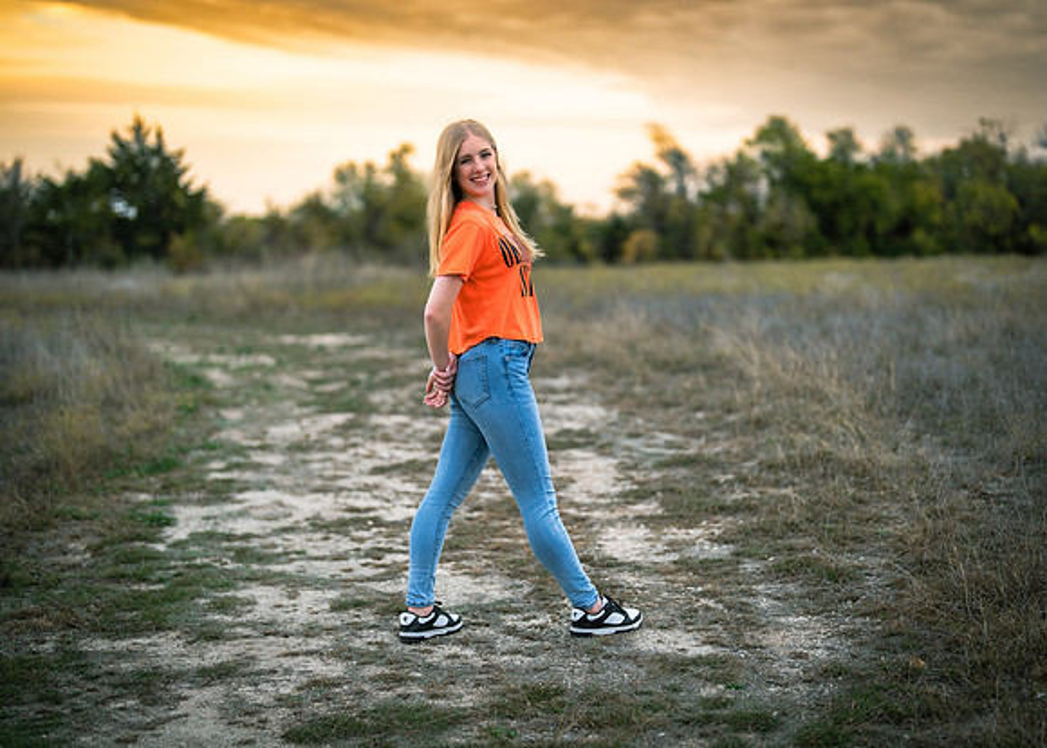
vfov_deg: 27.0
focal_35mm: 52
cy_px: 374
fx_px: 1558
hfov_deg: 37.2
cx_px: 524
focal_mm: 50
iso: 100
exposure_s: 1/400
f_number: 1.2
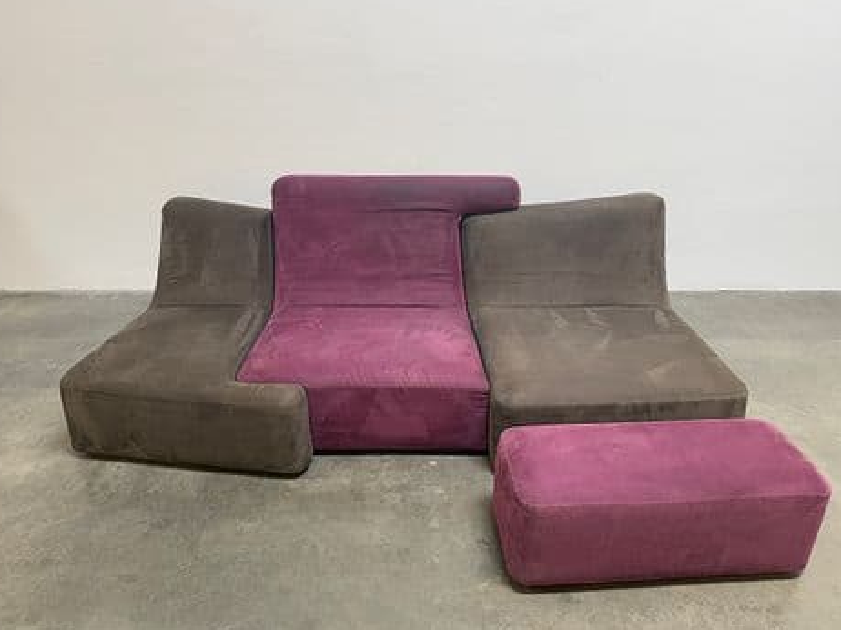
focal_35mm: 26
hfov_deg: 67.3
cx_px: 428
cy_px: 321
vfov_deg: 53.0
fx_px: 631
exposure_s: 1/120
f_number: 1.78
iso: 125
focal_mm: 6.76
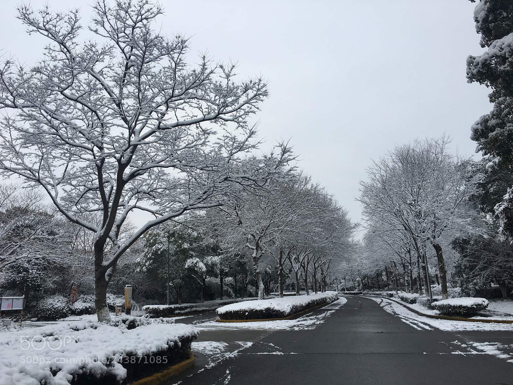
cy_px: 192
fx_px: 430
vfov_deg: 48.2
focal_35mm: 29
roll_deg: +2.8
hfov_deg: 61.7
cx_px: 256
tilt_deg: +13.6
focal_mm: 4.15
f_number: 2.2
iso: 25
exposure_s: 1/620
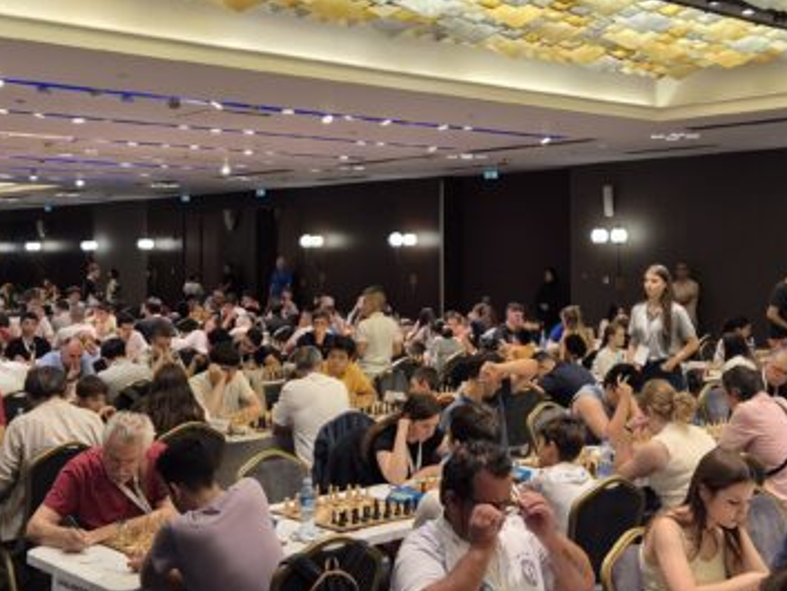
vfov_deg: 29.1
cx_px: 437
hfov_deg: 38.1
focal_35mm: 50
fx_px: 1137
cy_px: 248
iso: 64
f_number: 1.8
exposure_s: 1/100
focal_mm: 5.4
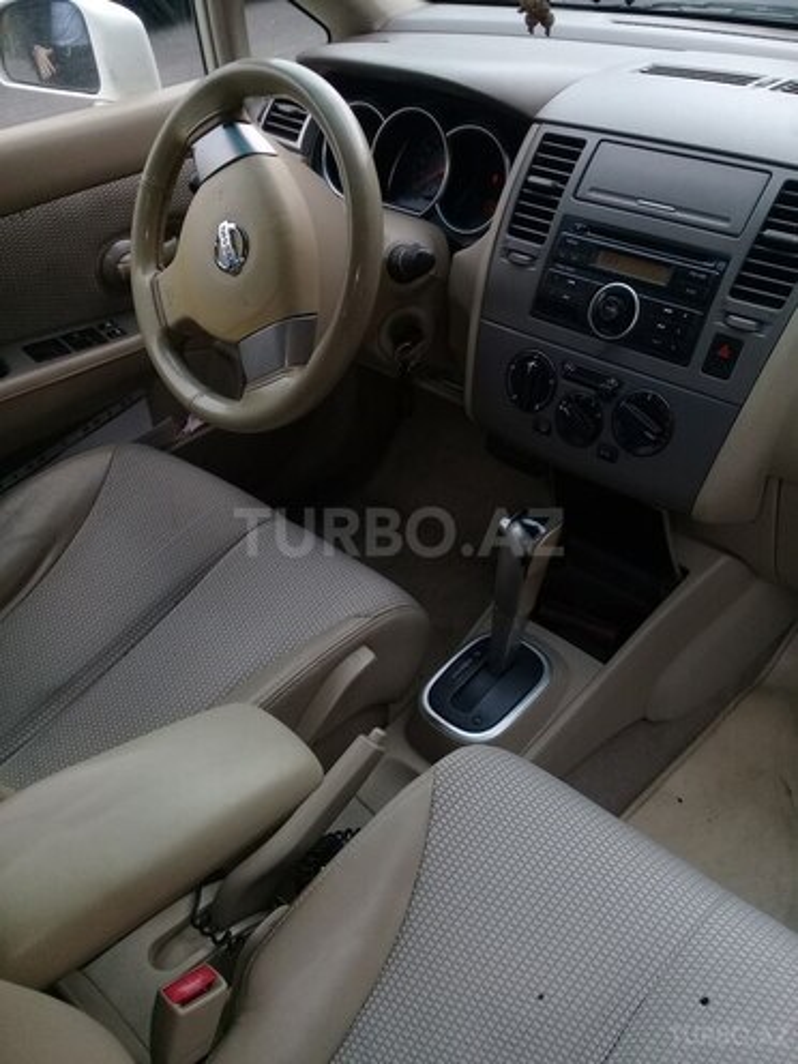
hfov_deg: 45.4
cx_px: 399
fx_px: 953
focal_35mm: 31
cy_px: 532
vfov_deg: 58.4
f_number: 2.2
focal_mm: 3.3
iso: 64
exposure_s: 1/100
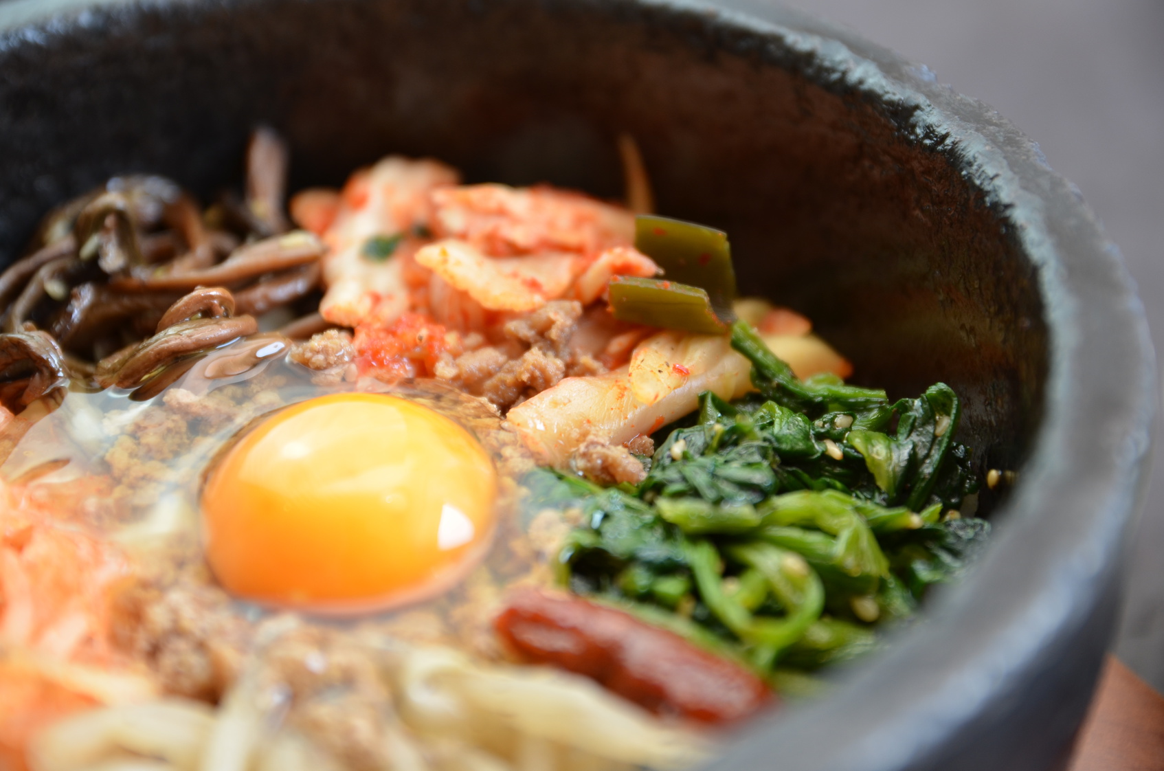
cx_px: 582
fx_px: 2420
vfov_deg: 18.1
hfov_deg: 27.0
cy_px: 386
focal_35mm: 75
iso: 200
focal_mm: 50
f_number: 2.8
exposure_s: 1/125
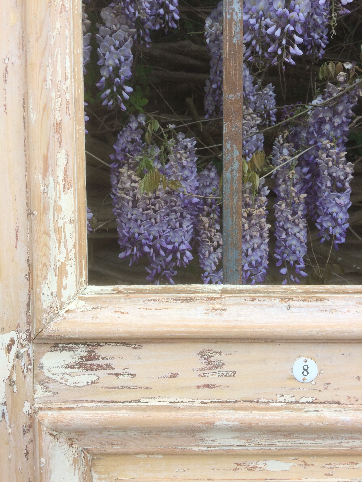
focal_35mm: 29
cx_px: 181
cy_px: 241
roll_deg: +2.6
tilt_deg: -6.1
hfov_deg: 48.2
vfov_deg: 61.7
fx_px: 404
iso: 32
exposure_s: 1/394
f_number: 2.2
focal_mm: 4.15
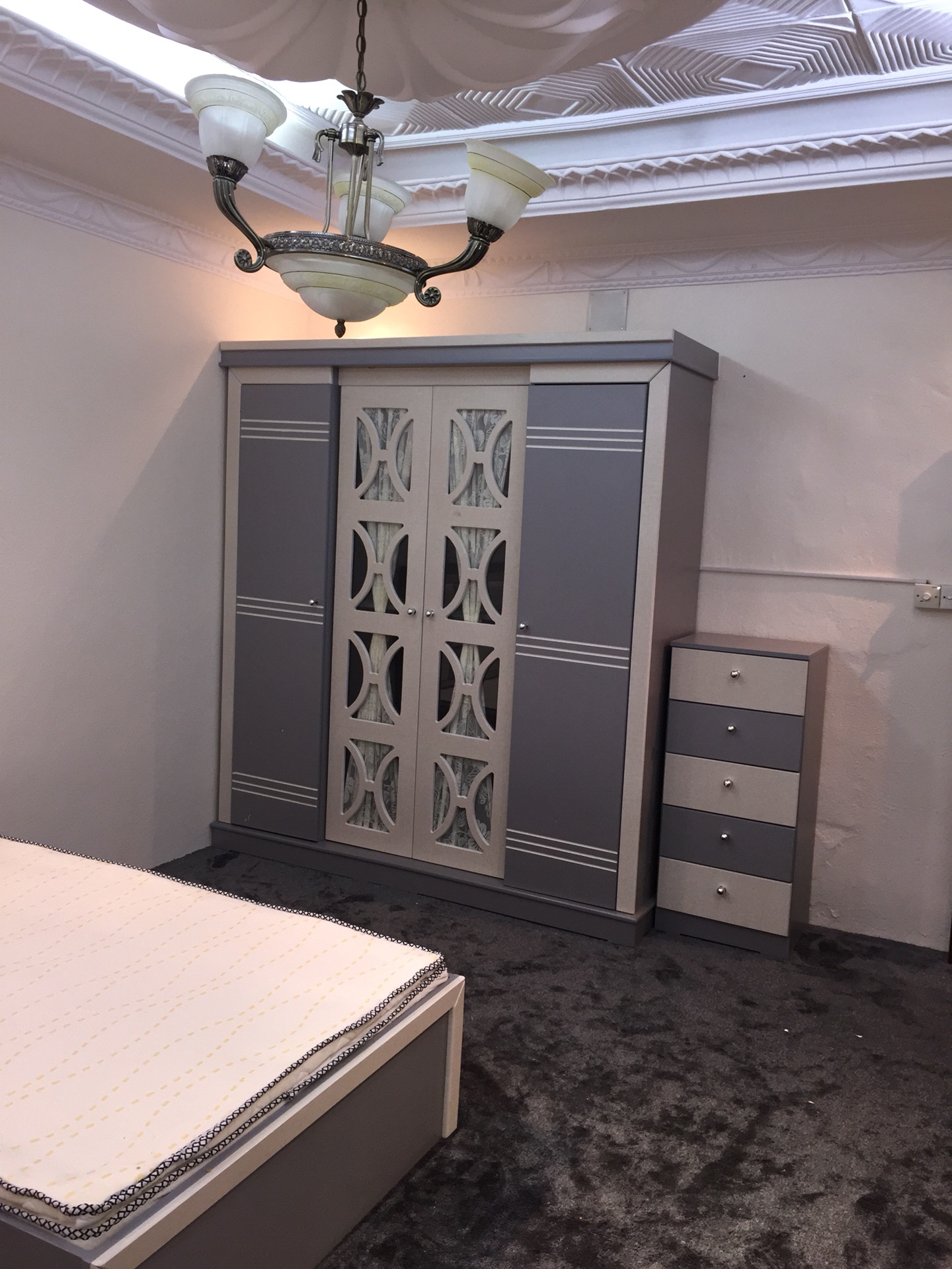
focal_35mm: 29
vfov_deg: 61.7
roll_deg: -2.8
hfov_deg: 48.2
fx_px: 1063
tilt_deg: -5.9
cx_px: 476
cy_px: 634
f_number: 2.2
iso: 80
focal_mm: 4.15
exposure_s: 1/30
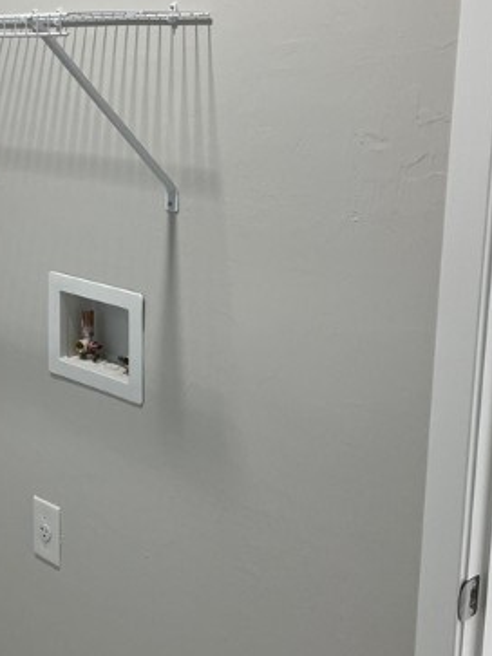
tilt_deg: -8.9
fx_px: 1043
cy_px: 226
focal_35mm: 55
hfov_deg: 25.3
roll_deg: -0.7
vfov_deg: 34.7
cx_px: 7
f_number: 1.5
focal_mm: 5.7
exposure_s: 1/60
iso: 64
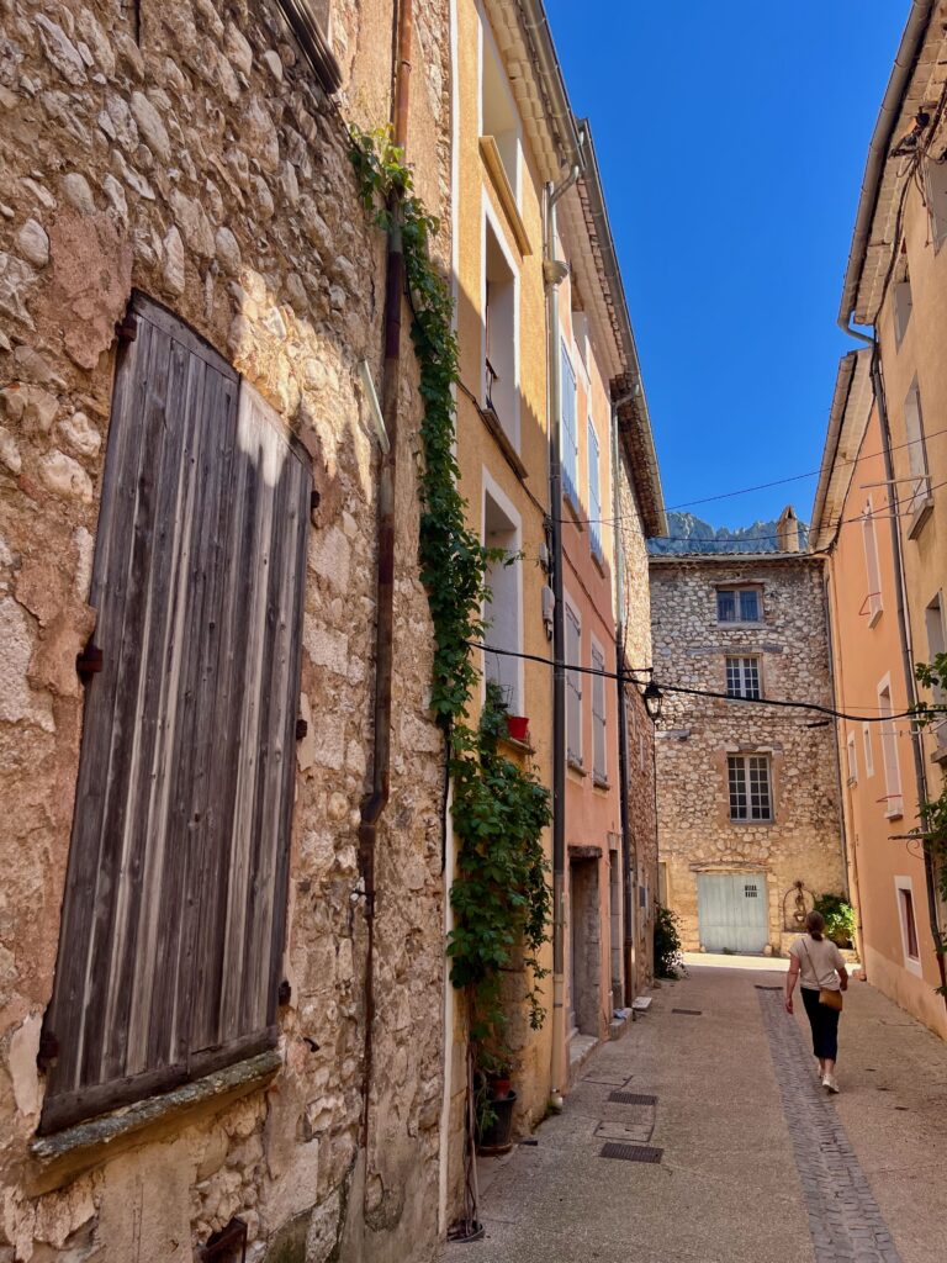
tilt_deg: +13.8
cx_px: 474
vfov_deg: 67.3
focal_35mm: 26
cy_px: 632
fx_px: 948
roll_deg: -3.1
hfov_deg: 53.1
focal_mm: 5.1
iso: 50
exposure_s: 1/1140
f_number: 1.6
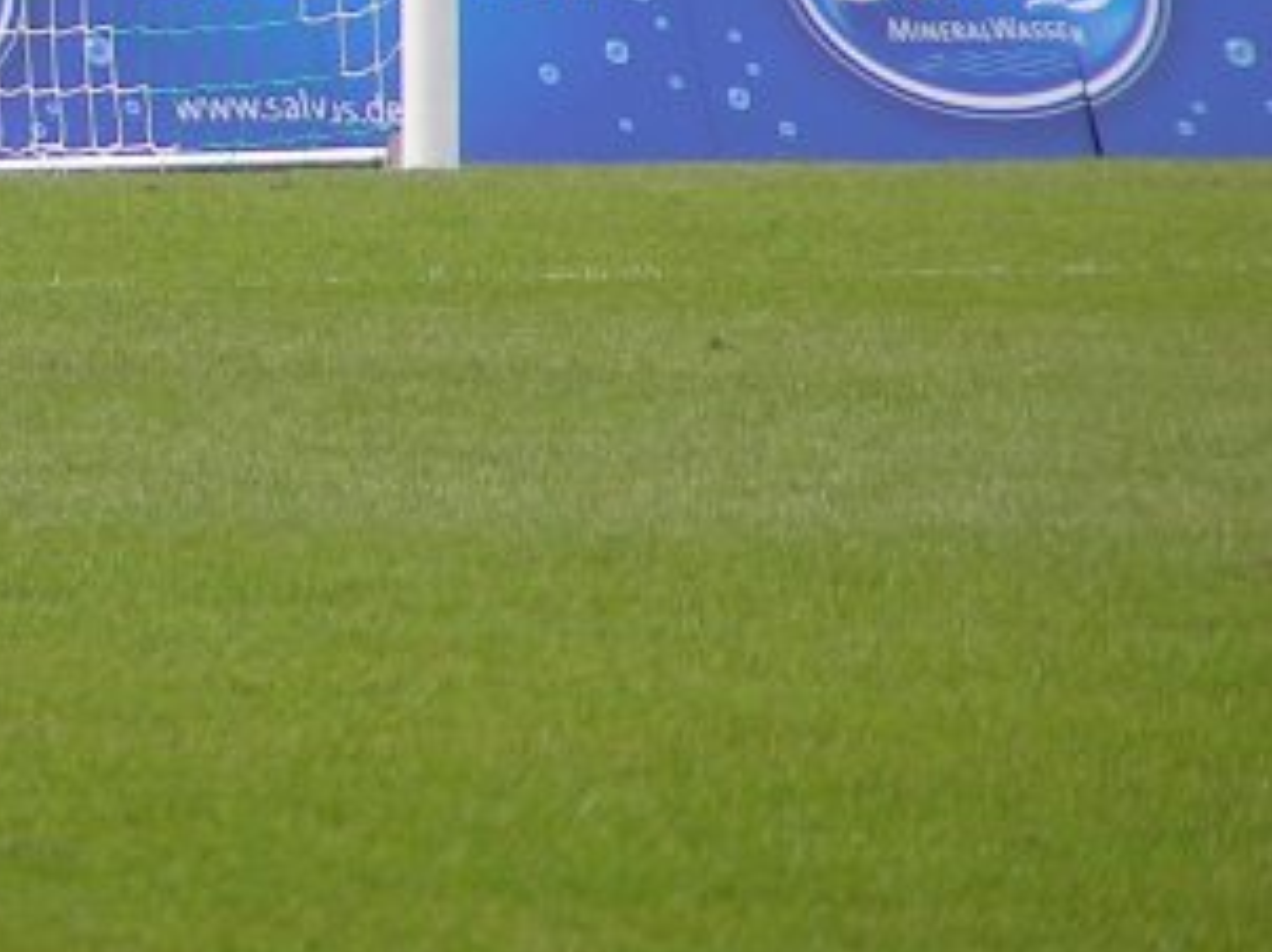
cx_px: -404
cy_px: -206
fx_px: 37011
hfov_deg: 2.0
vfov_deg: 1.5
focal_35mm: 1008
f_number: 3.5
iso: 64
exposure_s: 1/500
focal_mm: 58
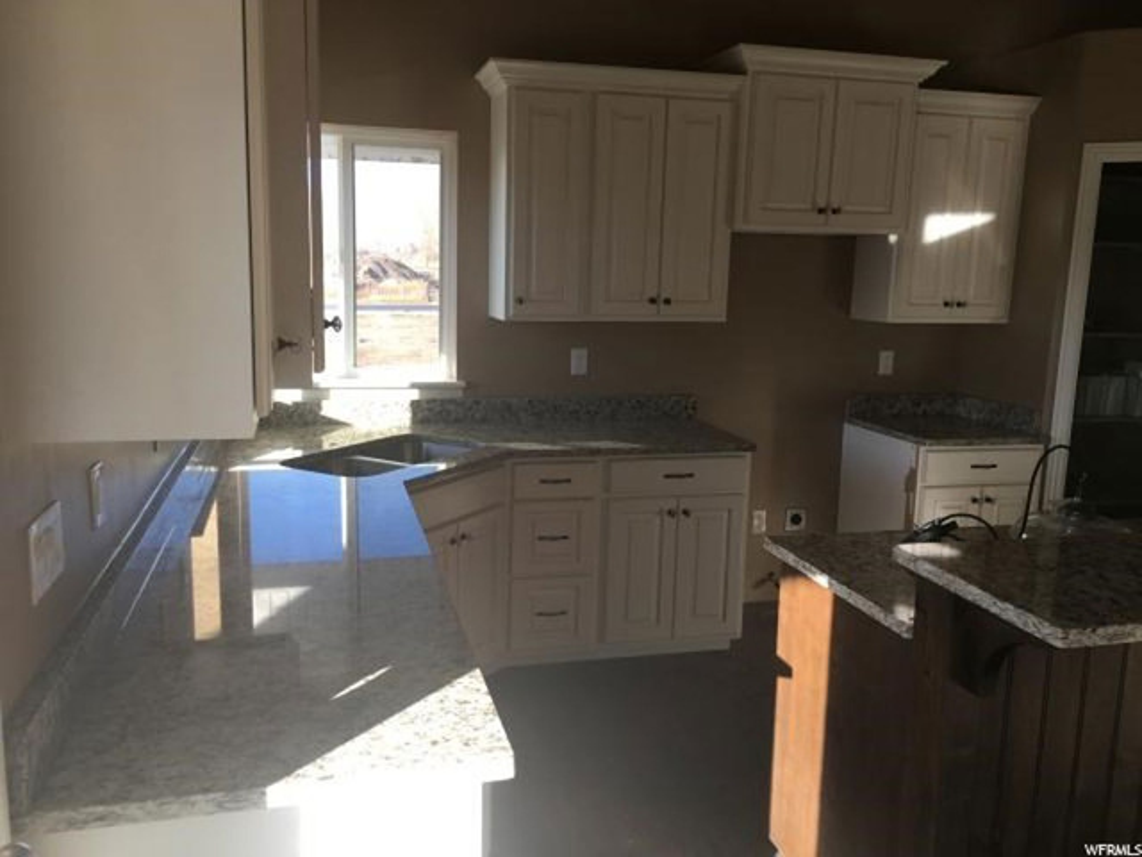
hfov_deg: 61.7
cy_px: 428
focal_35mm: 29
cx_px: 571
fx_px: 957
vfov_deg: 48.2
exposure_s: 1/120
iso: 25
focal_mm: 4.15
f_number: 2.2
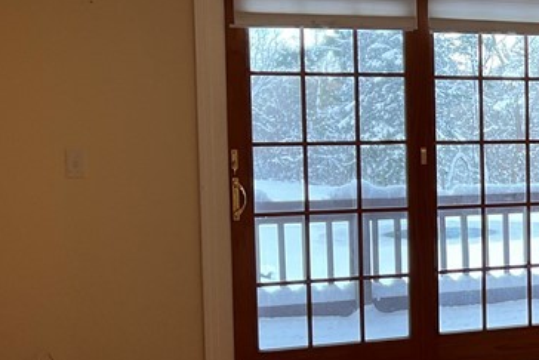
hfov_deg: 23.5
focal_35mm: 76
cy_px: 181
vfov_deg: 18.0
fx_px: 1138
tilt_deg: -3.6
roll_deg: +0.3
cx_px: 706
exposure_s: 1/120
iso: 125
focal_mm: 5.7
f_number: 1.5
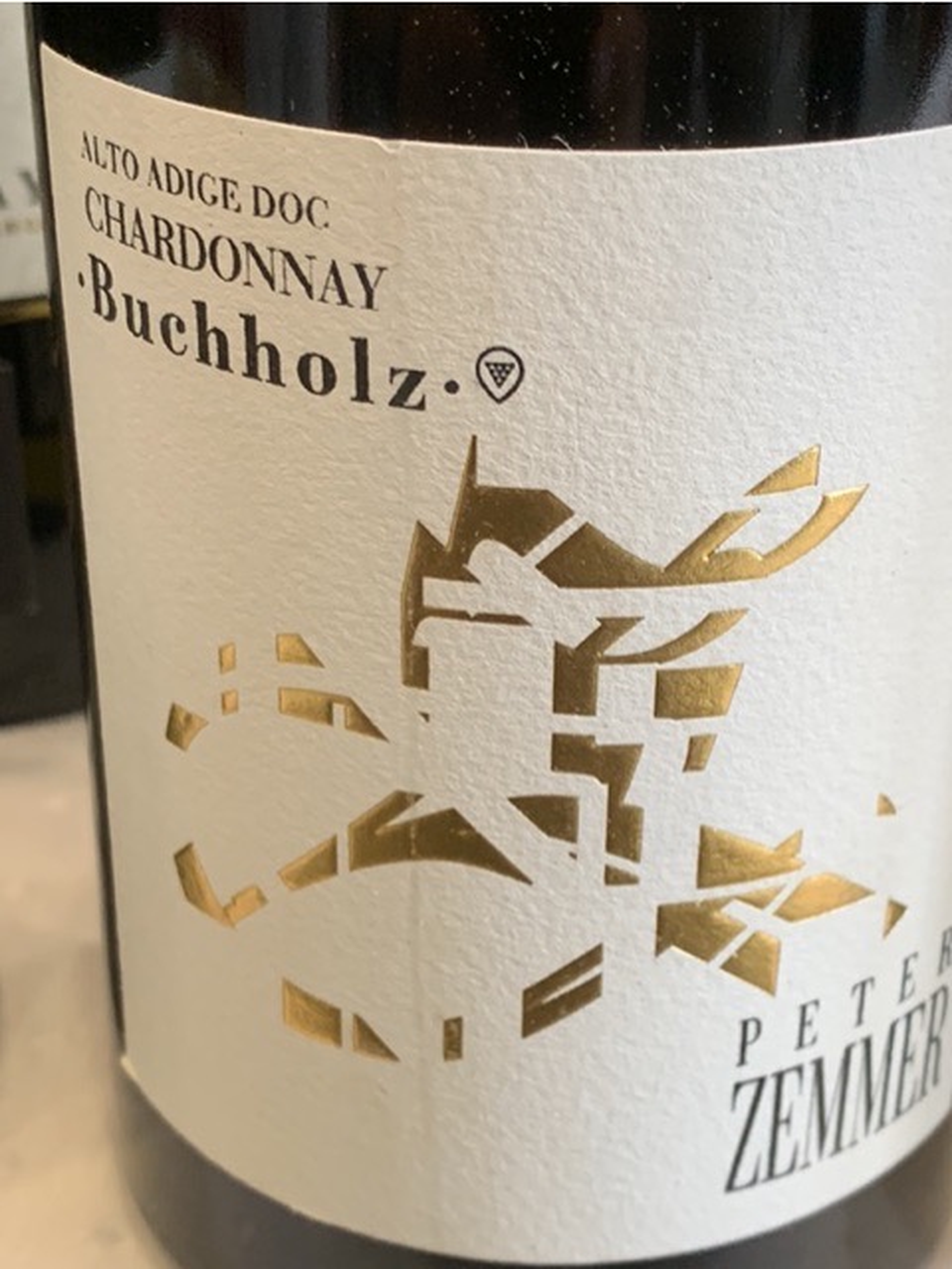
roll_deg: -1.7
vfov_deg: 32.2
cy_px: 634
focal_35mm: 60
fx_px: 2200
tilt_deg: -28.8
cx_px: 476
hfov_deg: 24.4
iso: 125
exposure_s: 1/60
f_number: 1.8
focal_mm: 4.25
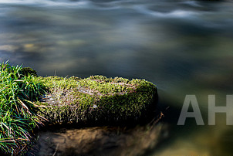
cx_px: 73
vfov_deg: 28.0
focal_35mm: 47
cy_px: 27
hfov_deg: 41.2
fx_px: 304
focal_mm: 24
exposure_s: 67
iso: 64
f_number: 9
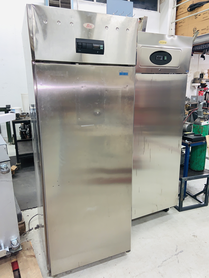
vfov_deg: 67.3
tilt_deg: -12.0
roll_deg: +0.5
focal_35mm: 26
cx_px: 104
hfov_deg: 53.1
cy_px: 139
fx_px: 209
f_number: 1.8
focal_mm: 4.25
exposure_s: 1/17
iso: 50
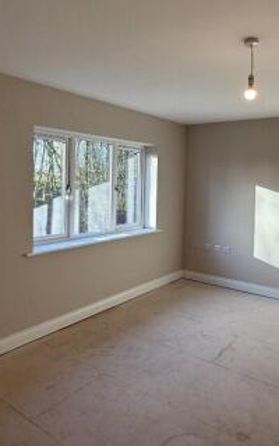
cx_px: 186
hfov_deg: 45.3
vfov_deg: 68.1
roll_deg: -1.7
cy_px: 193
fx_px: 328
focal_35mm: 27
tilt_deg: -1.6
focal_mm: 2.22
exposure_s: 1/104
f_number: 2.2
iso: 40
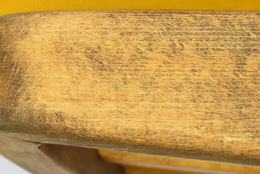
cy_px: 91
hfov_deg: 9.8
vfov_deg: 6.6
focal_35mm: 208
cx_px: 265
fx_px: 1503
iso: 1600
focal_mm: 36
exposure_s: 1/125
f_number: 4.8
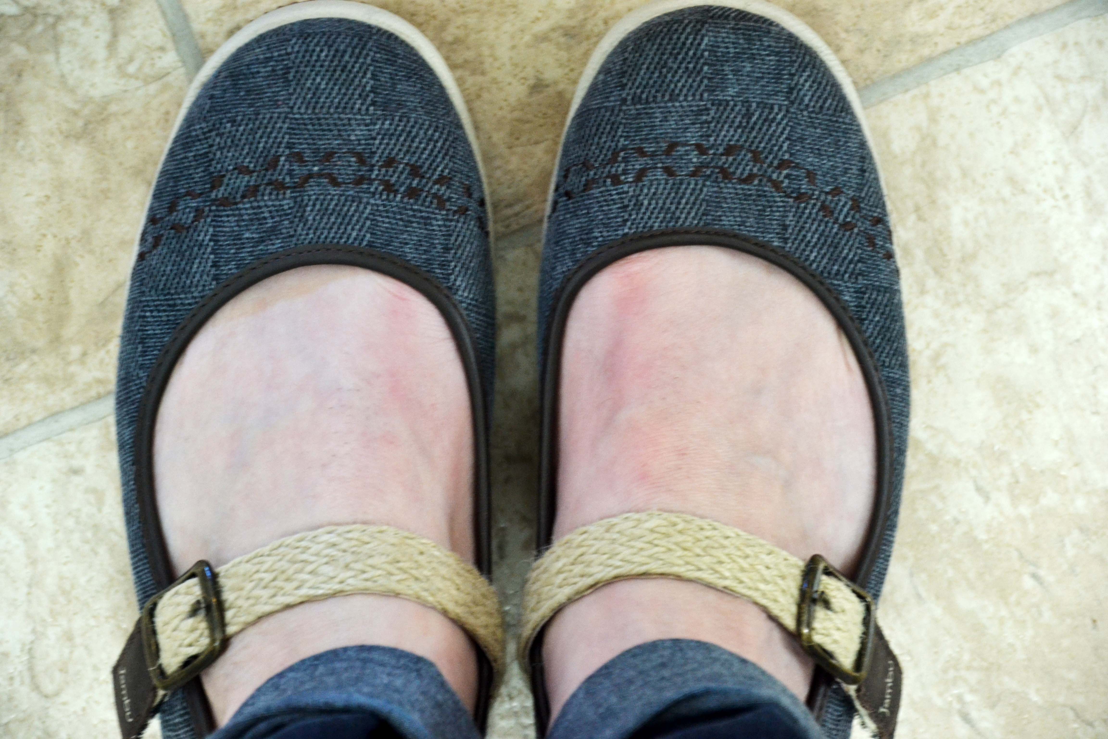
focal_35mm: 158
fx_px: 4847
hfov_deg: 13.0
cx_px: 554
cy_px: 370
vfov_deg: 8.7
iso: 1400
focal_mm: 105
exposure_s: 1/30
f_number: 5.6
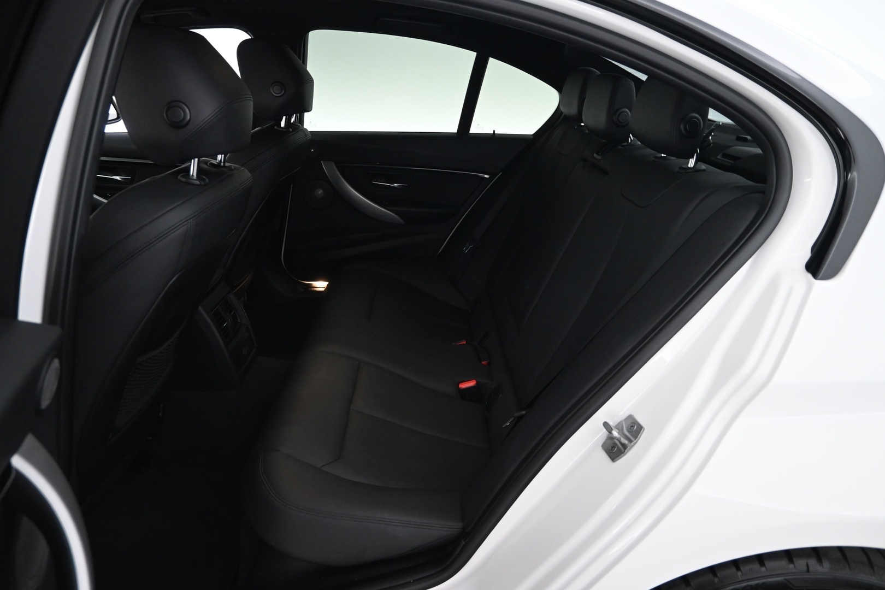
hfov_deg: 73.7
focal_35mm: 24
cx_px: 442
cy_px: 295
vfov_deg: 53.1
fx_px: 590
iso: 1600
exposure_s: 1/20
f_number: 3.5
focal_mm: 16
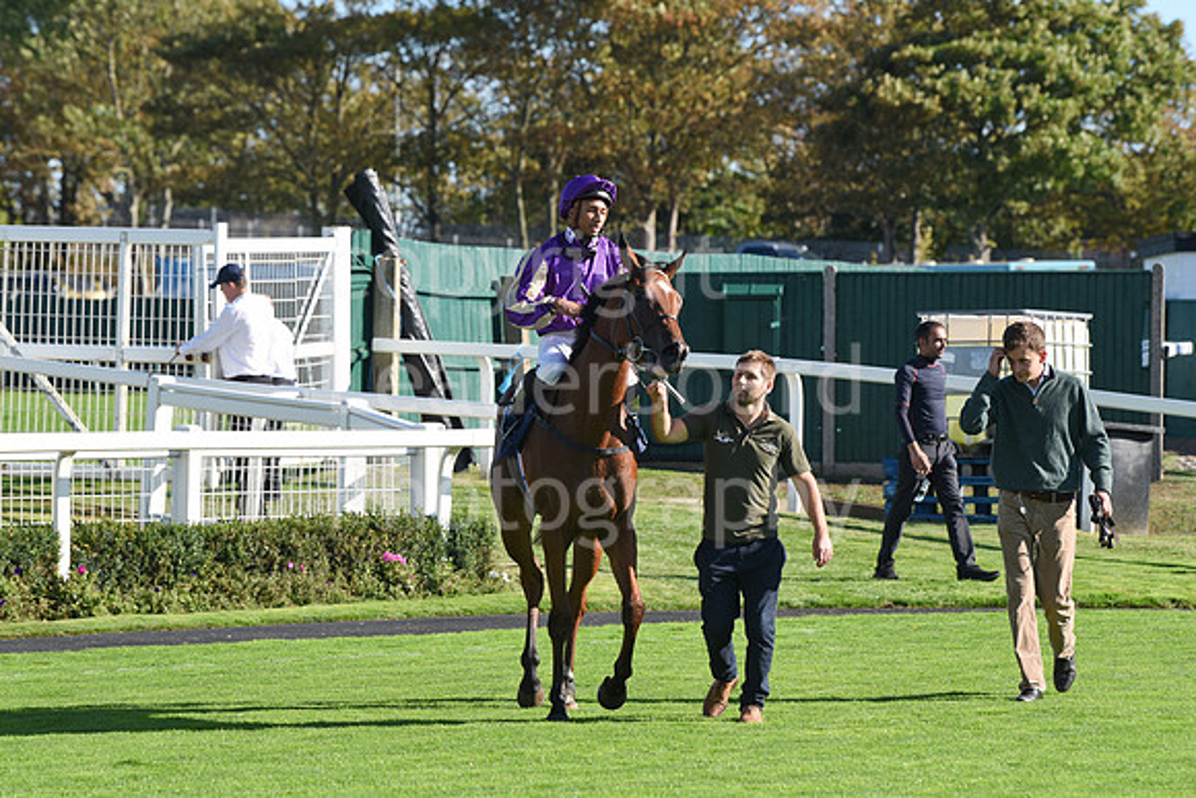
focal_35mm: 200
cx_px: 598
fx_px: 6646
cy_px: 399
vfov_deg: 6.9
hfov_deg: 10.3
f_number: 6.3
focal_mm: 200
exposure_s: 1/1000
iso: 400
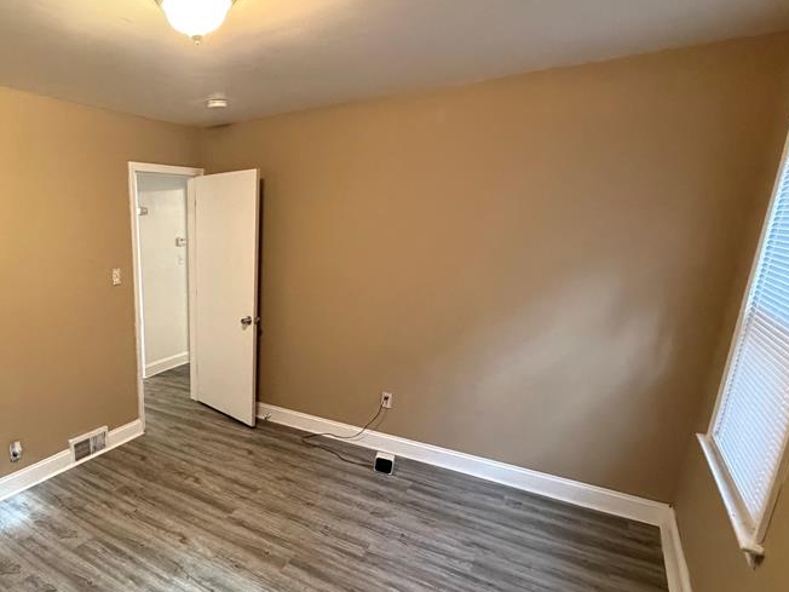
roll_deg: +1.2
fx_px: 501
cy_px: 345
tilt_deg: -14.0
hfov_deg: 71.0
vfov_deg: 60.7
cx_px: 194
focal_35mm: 22
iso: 640
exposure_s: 1/60
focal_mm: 2.22
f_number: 2.2
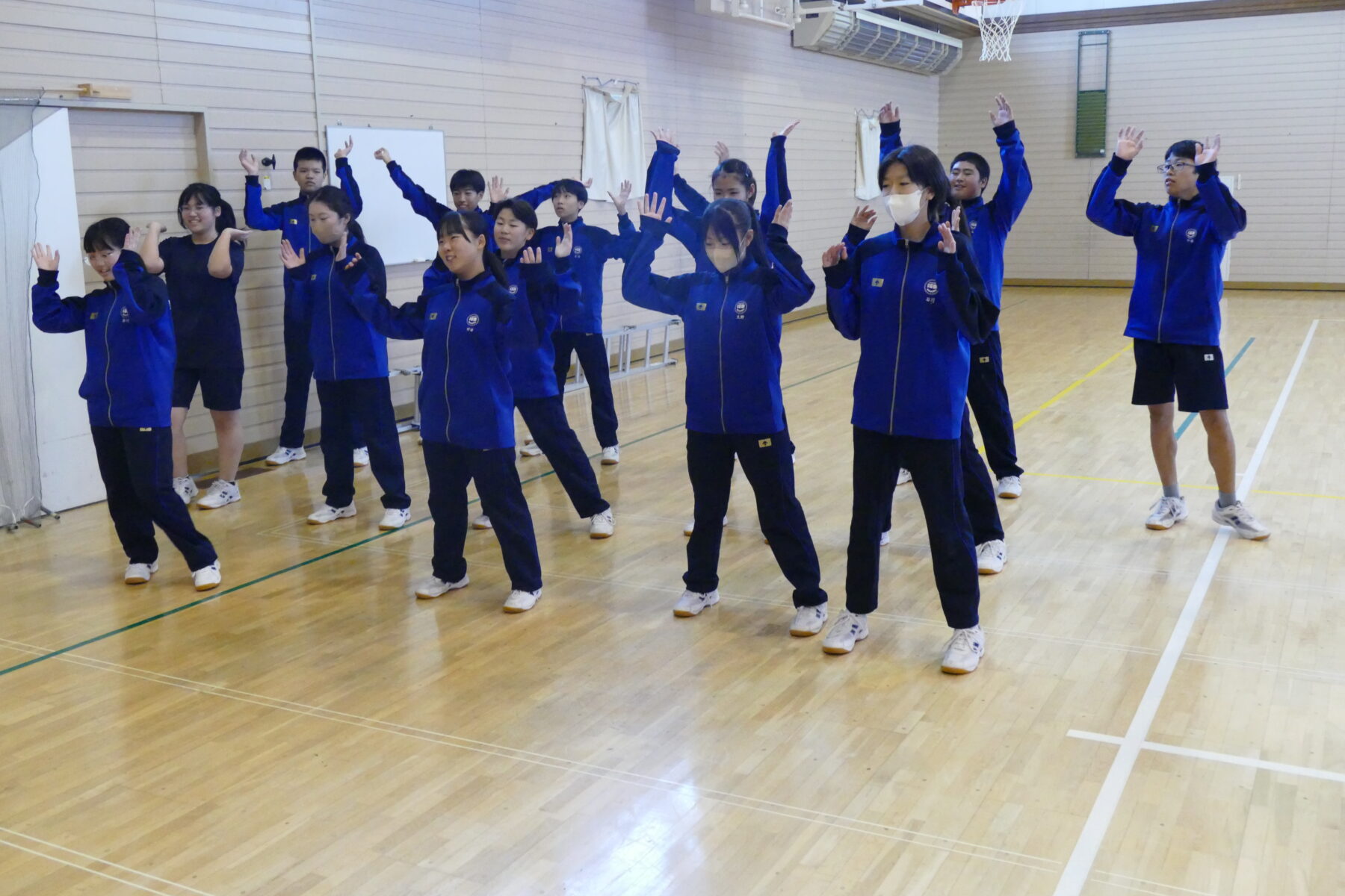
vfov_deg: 37.9
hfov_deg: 54.4
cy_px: 448
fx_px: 1308
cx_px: 672
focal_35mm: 35
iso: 3200
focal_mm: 12.9
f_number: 3.2
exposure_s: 1/125
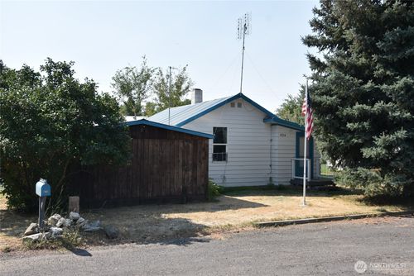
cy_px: 138
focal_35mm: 33
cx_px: 207
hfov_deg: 57.2
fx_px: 380
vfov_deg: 40.0
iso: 100
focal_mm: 22
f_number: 6.3
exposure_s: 1/250
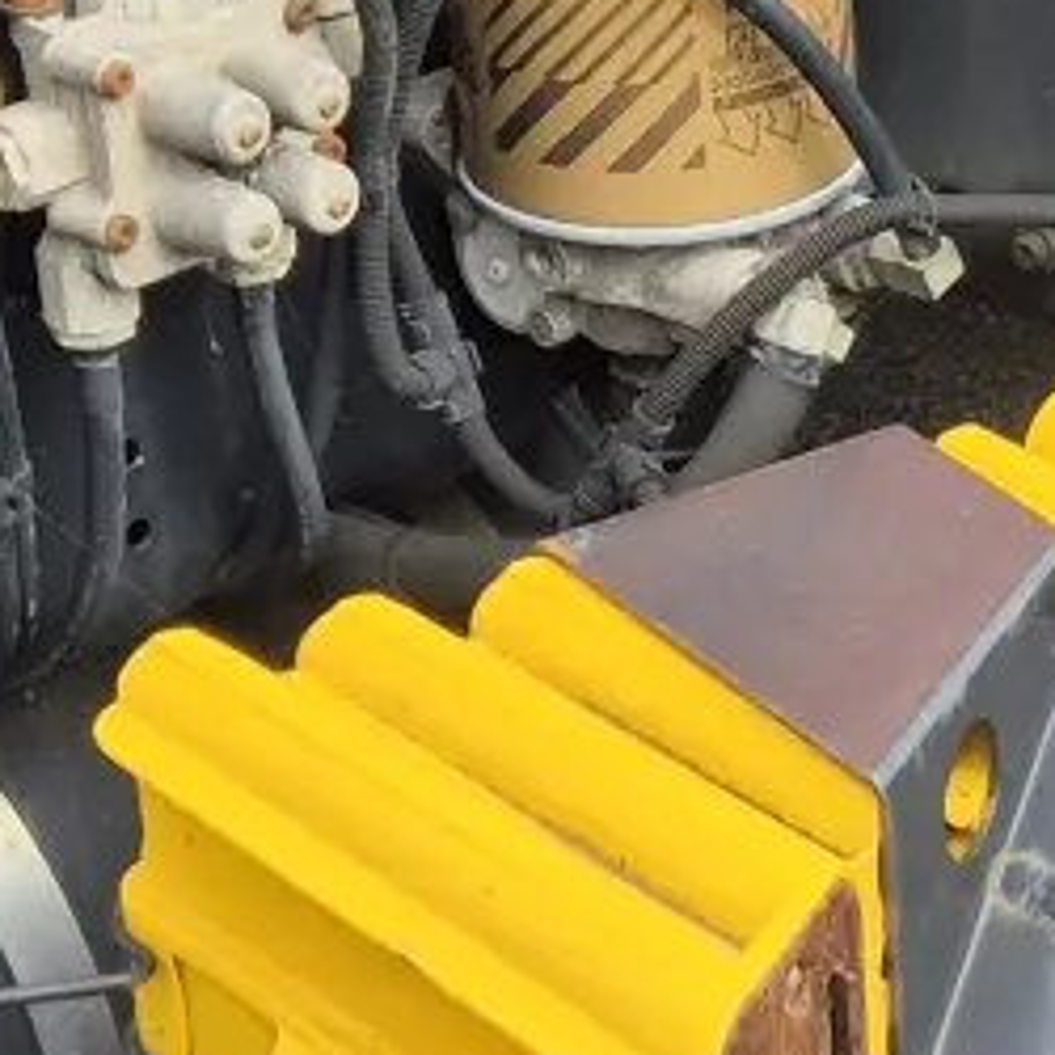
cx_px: 1886
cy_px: 713
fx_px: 5379
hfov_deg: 10.5
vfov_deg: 11.2
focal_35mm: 156
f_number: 1.8
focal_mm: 5.4
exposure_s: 1/405
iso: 25
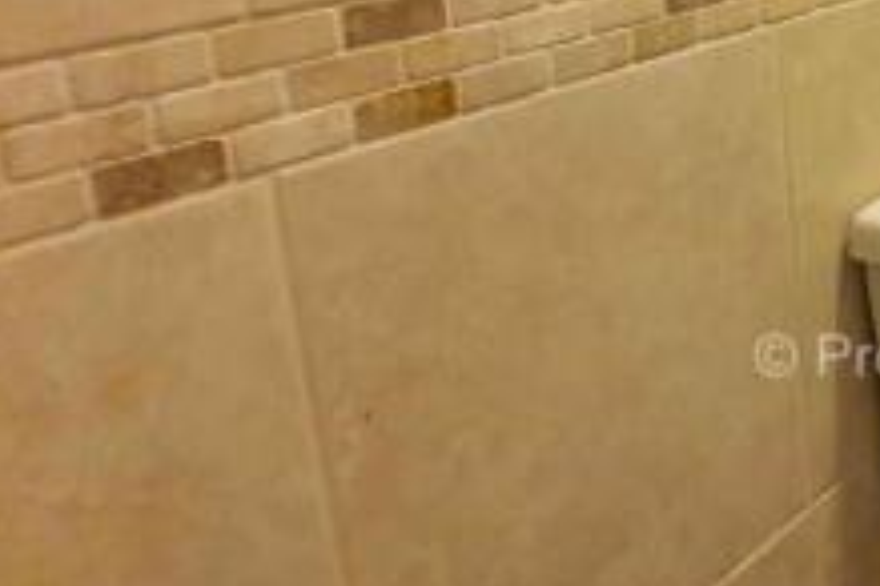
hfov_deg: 35.5
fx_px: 880
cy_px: -122
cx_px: 1151
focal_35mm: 36
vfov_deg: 30.9
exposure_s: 1/11
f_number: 2.2
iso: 640
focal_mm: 1.8
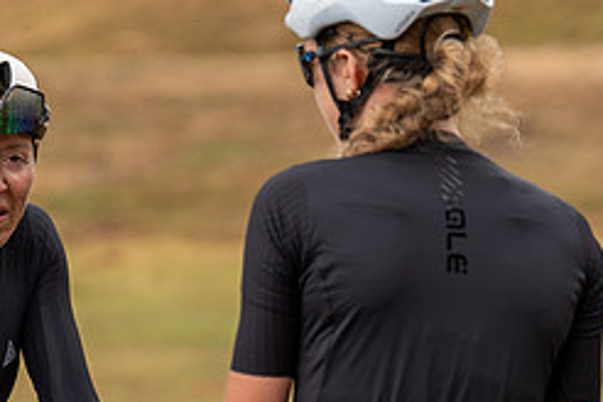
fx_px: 6147
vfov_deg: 3.7
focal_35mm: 367
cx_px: -32
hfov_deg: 5.6
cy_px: 192
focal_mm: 123
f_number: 3.5
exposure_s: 1/1000
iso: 250
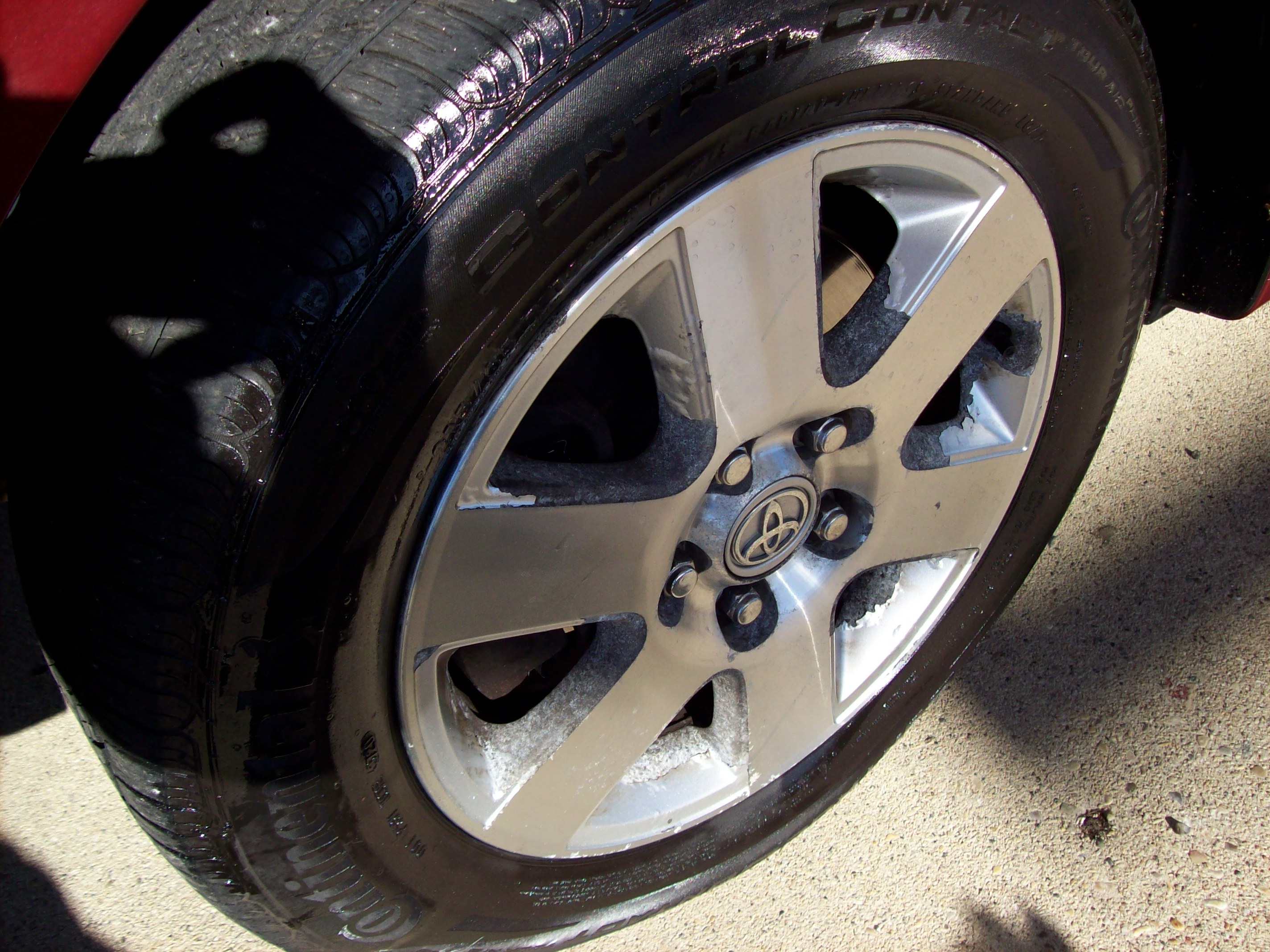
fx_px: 1320
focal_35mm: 36
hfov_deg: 51.4
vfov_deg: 39.6
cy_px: 476
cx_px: 635
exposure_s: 1/633
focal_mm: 6
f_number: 2.7
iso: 80
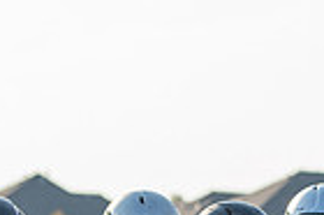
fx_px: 5034
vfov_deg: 2.4
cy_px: 390
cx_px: -250
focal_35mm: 560
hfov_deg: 3.7
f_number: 5
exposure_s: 1/1000
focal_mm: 135
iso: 400
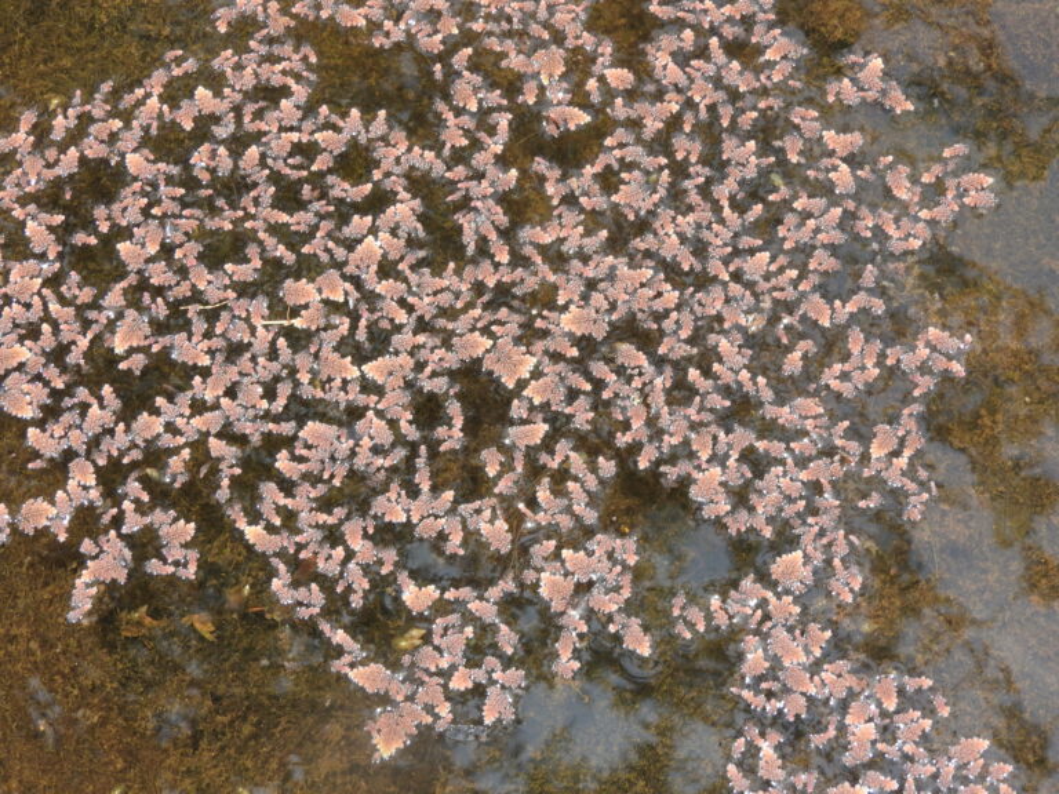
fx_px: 2600
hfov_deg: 23.0
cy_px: 397
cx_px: 530
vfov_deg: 17.4
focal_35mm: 85
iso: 100
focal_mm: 15.2
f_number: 5
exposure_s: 1/80
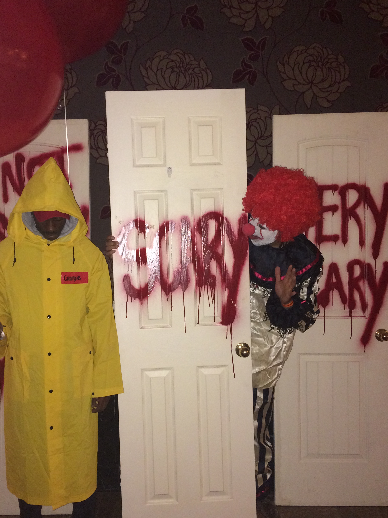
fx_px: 523
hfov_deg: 40.7
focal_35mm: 35
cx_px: 175
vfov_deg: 52.6
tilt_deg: -5.3
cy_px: 272
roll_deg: +0.6
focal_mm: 4.15
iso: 250
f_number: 2.2
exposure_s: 1/16
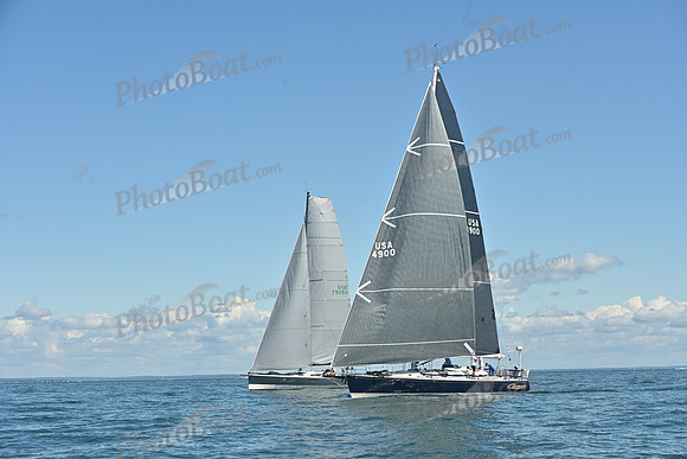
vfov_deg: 19.5
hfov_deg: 28.8
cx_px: 344
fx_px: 1336
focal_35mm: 70
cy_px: 230
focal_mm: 70
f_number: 8
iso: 250
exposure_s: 1/1600
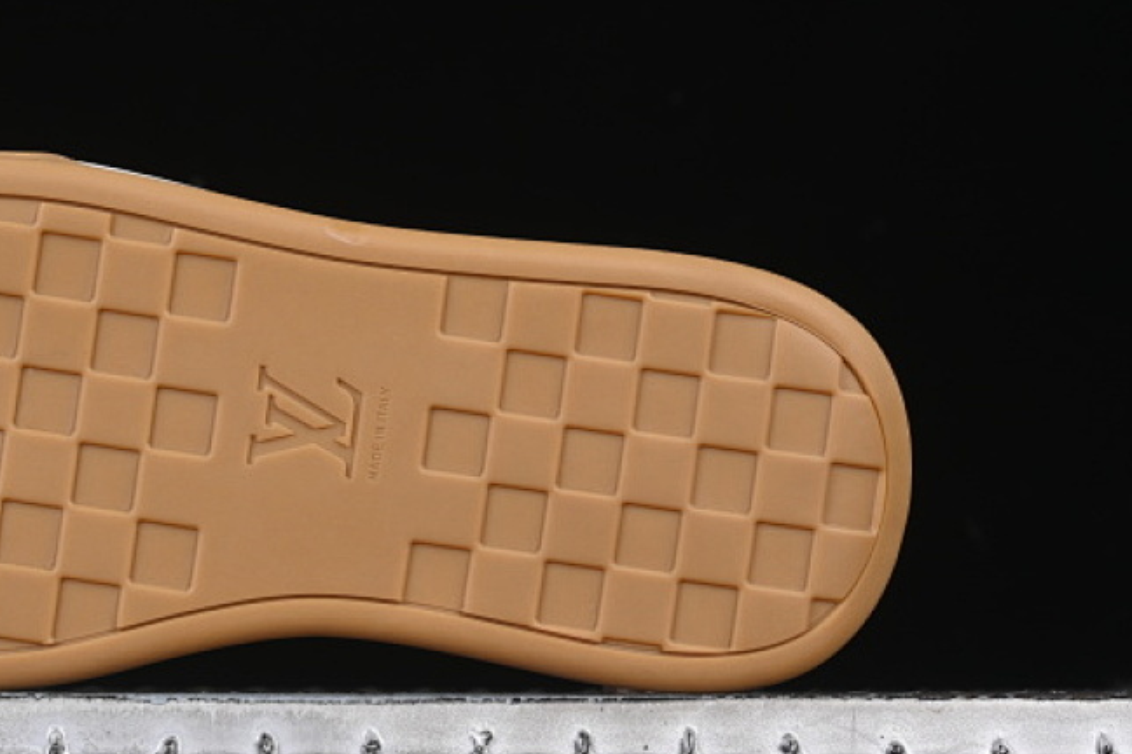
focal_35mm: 125
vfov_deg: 11.0
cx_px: 204
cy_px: 298
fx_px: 3930
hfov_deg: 16.3
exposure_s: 1/50
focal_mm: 50
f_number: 7.1
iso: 160
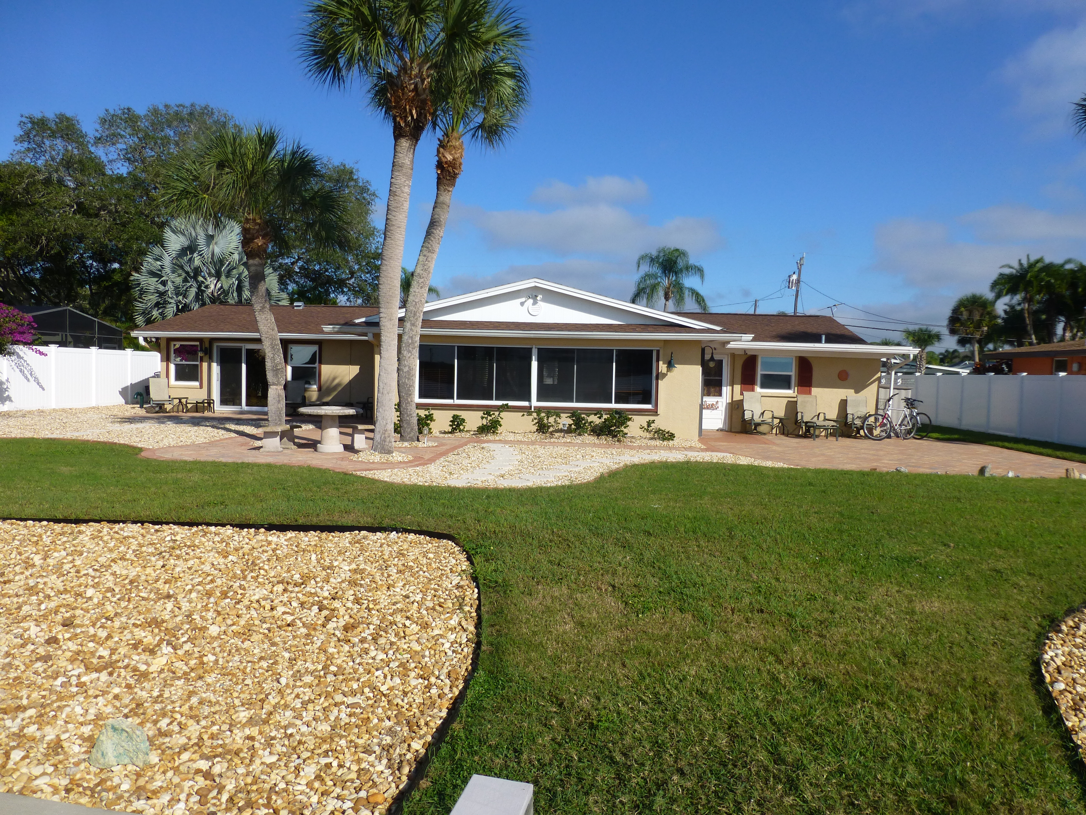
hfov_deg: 71.6
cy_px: 408
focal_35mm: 24
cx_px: 543
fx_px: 753
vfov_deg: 56.8
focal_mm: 4.3
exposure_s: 1/1300
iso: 100
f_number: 4
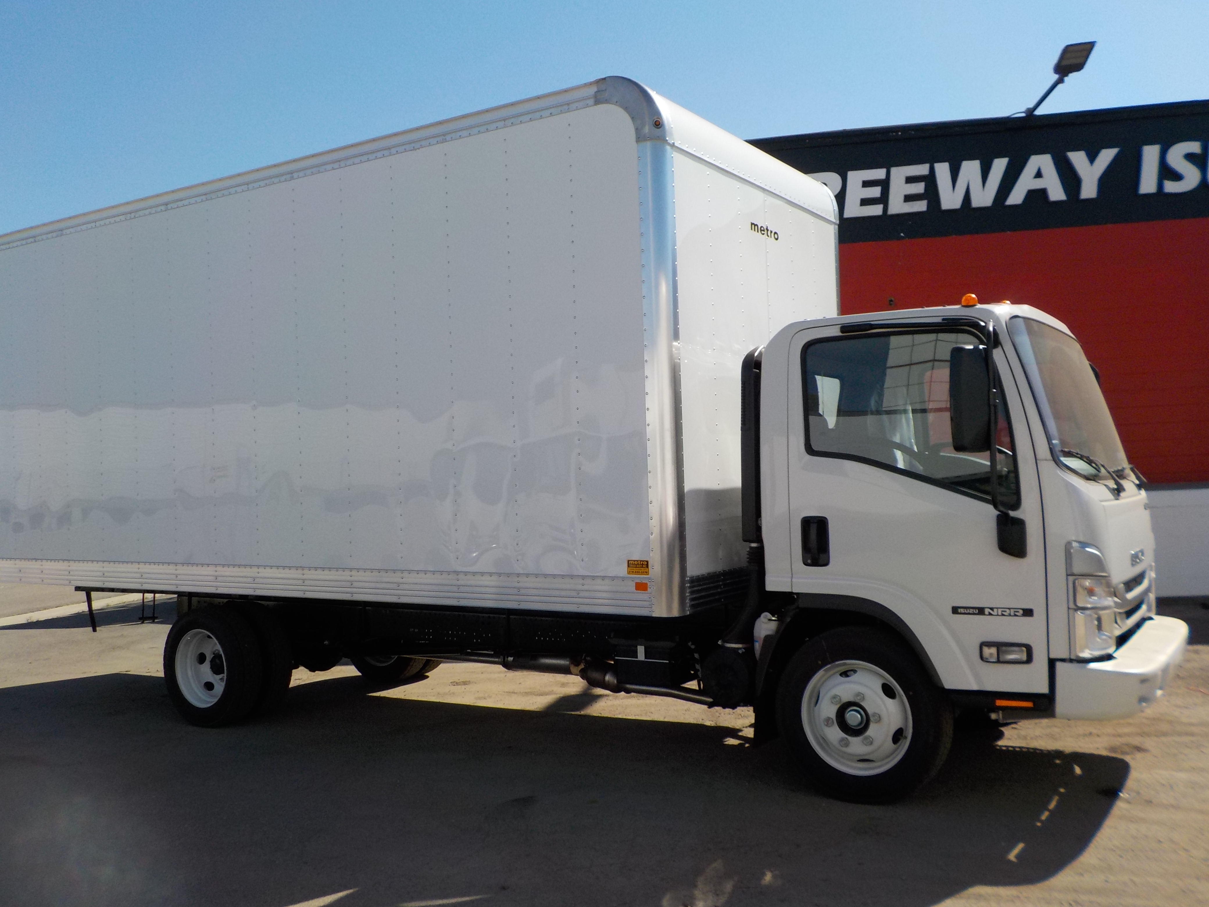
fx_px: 1048
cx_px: 604
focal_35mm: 30
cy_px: 454
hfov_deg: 60.0
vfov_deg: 46.8
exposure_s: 1/1000
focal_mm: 4.1
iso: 125
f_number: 3.3
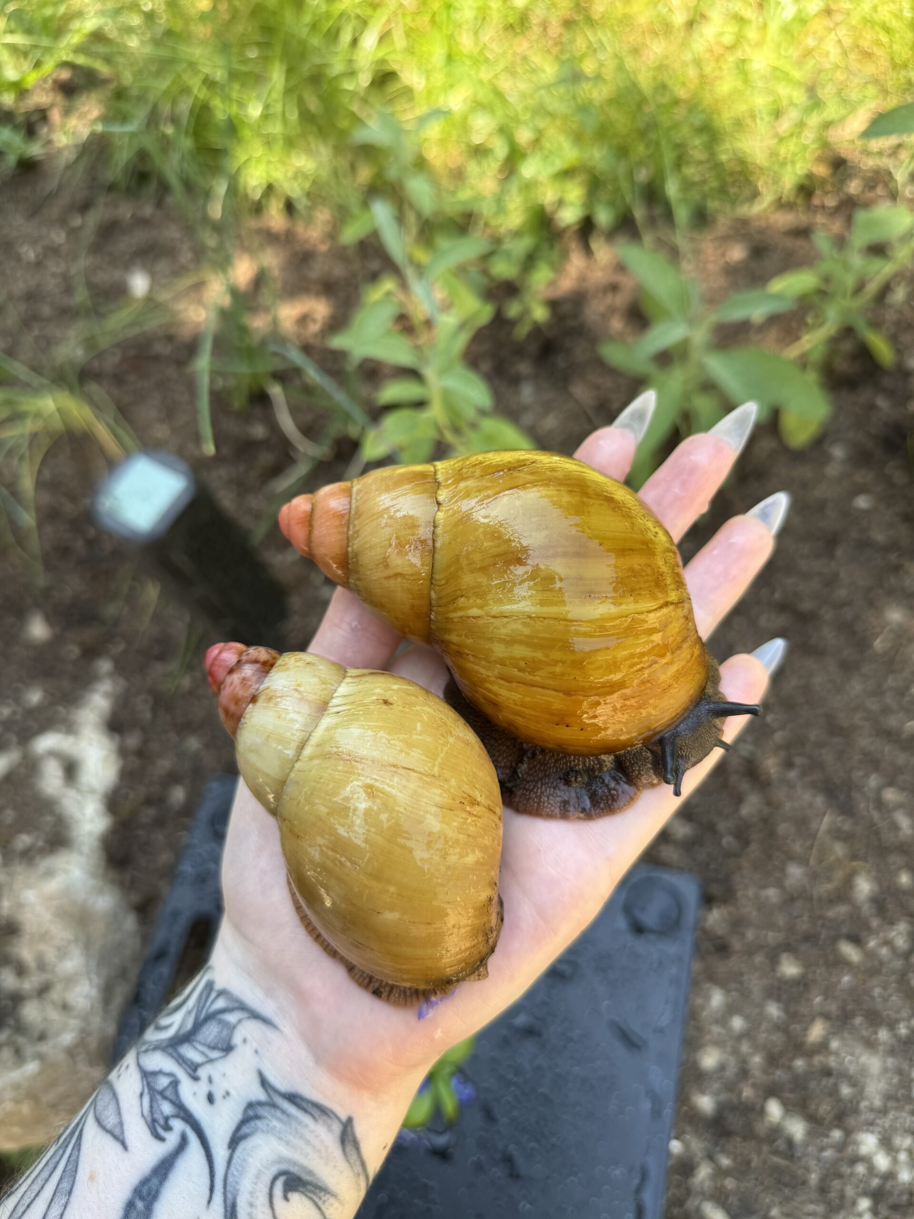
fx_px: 845
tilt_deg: -57.8
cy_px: 610
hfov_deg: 56.8
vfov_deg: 71.6
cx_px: 457
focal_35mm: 24
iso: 64
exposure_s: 1/235
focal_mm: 6.76
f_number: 1.78
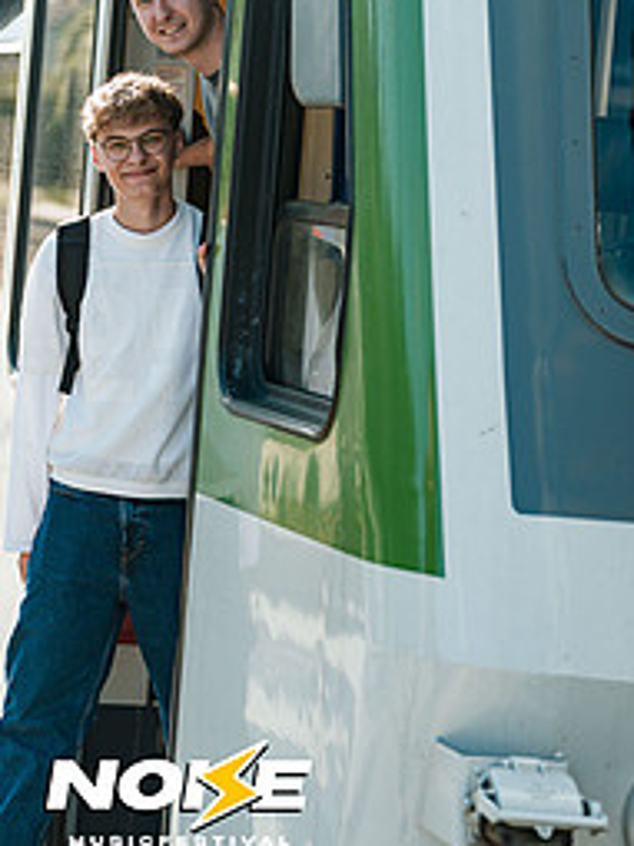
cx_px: 179
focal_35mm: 156
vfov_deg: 12.6
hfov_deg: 9.5
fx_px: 3813
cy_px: 166
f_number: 2.8
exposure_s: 1/1600
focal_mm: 92
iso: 100
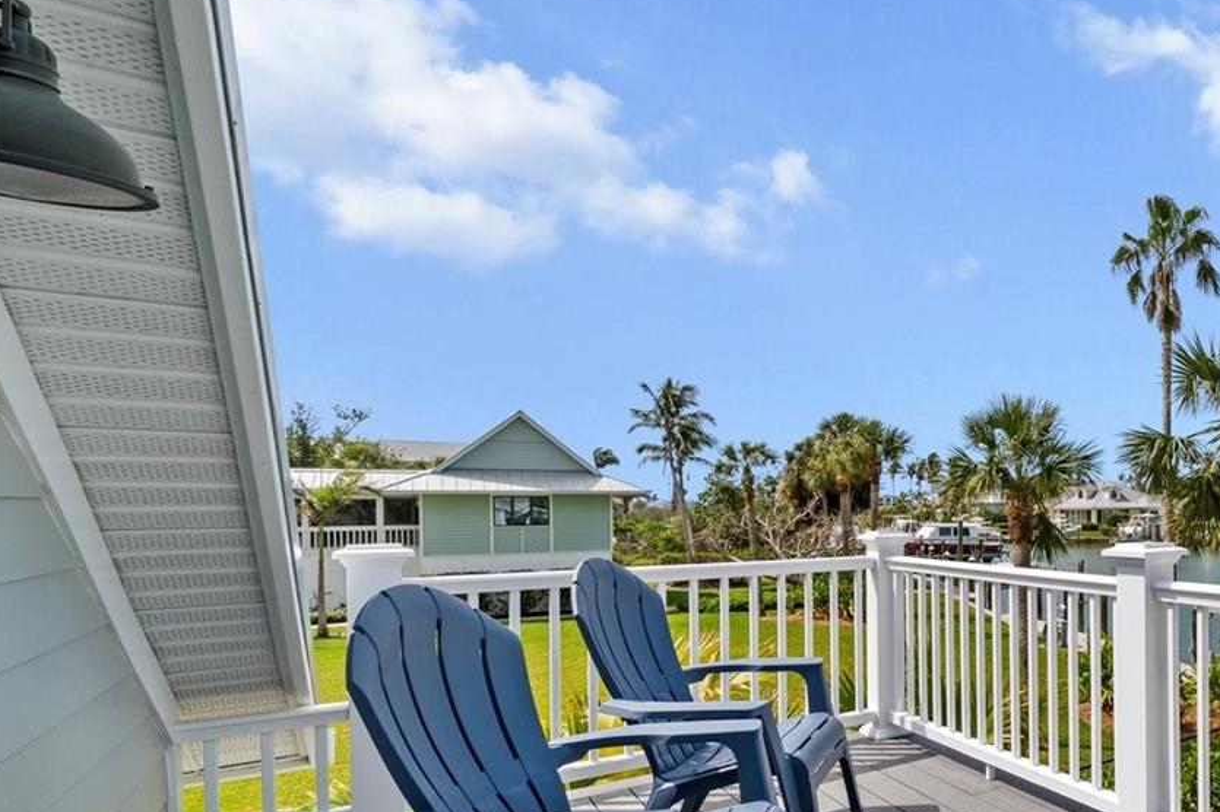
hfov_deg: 62.7
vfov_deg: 54.2
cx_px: 1115
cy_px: 523
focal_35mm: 23
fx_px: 779
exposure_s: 1/250
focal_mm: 12
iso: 200
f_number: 9
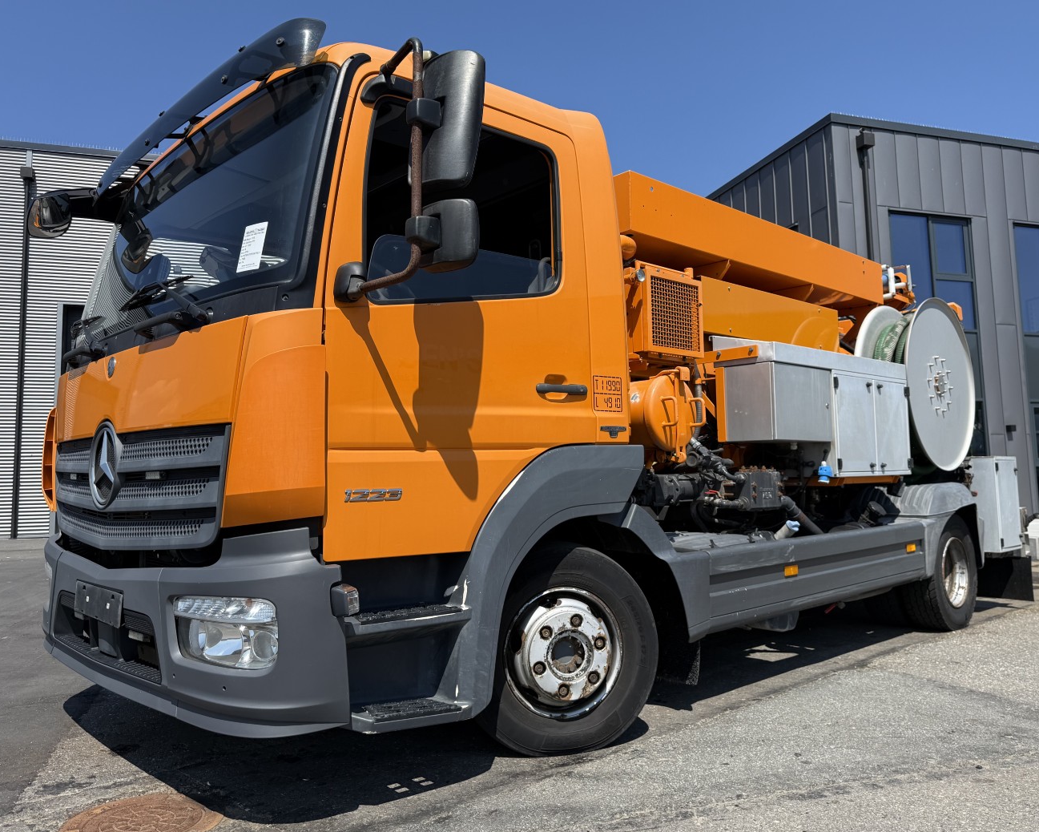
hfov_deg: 66.0
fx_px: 800
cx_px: 517
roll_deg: +0.7
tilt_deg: +6.2
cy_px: 407
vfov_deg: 54.9
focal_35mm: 26
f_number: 1.78
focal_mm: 6.76
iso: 80
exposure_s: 1/4167
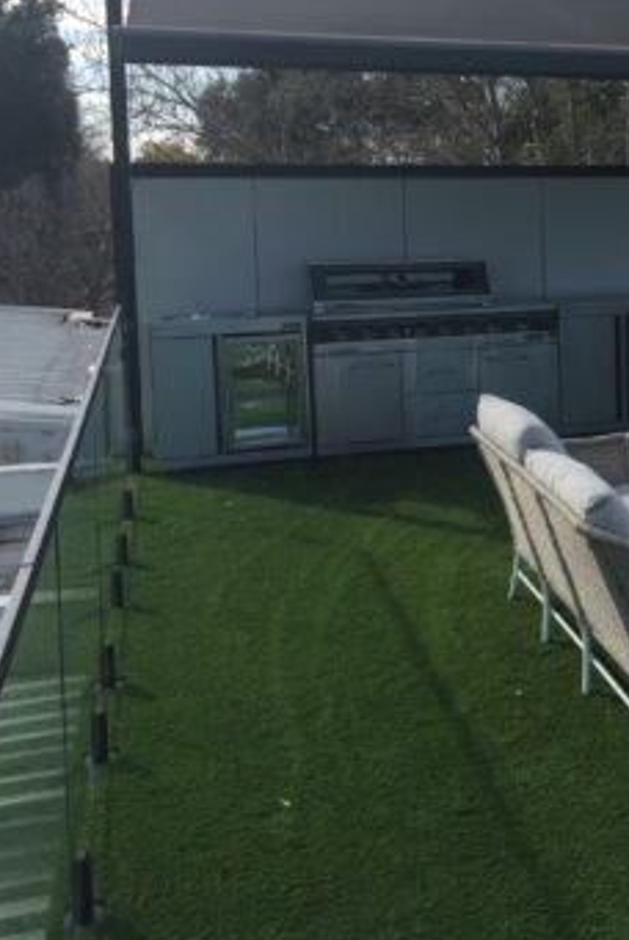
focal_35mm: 53
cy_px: 347
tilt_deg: -4.5
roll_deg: -0.4
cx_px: 759
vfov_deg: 37.2
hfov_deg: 23.3
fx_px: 1386
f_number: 2.2
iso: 32
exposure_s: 1/1412
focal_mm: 4.15
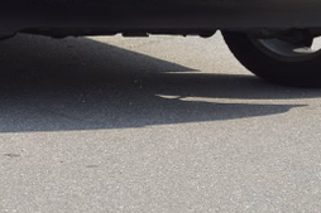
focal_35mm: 227
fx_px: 2023
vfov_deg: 6.0
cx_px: 47
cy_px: -83
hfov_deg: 9.0
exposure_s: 1/200
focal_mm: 48
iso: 100
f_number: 7.1
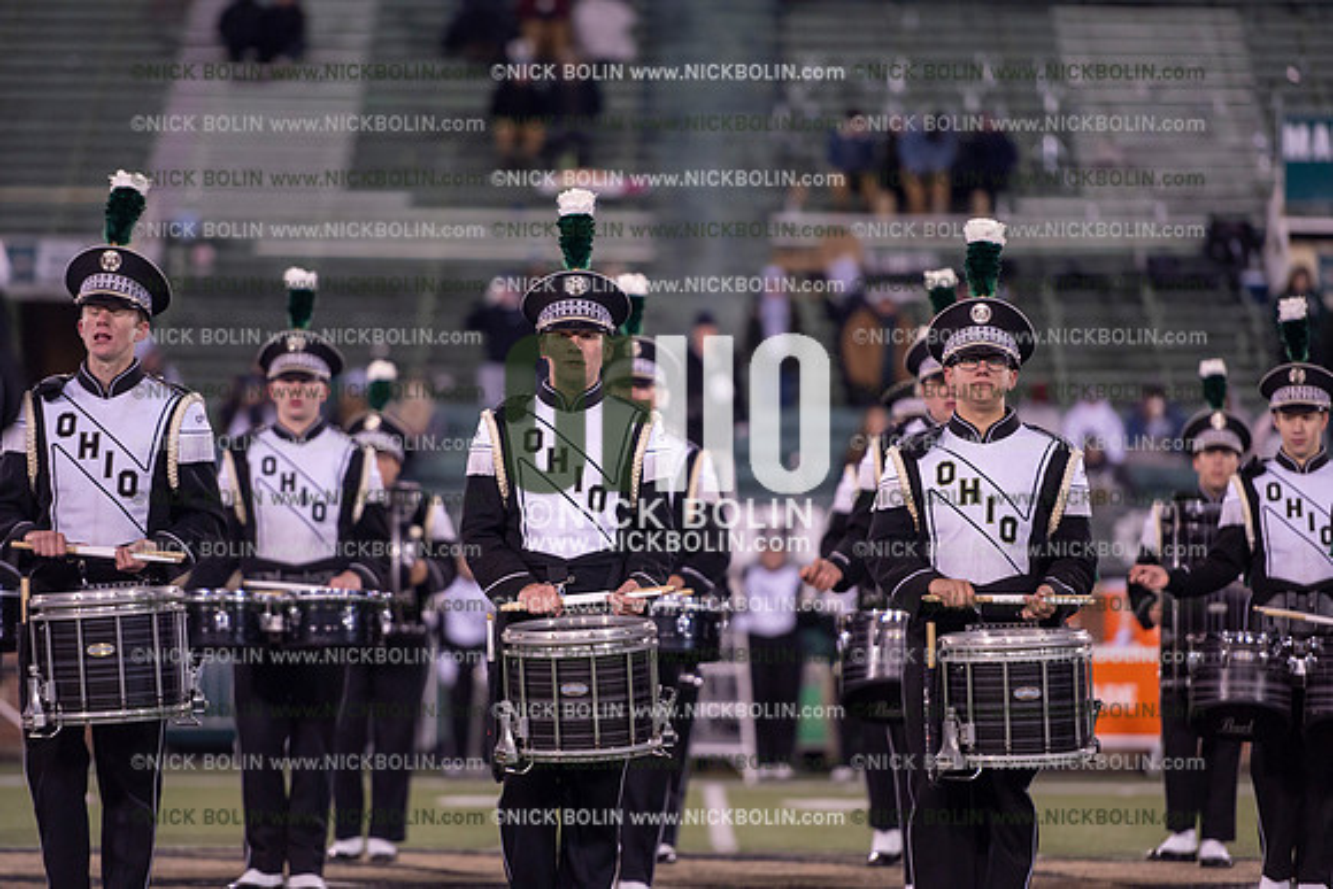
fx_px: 7407
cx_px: 666
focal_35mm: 200
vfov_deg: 6.9
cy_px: 444
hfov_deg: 10.3
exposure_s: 1/1250
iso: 2500
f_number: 2.8
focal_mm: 200
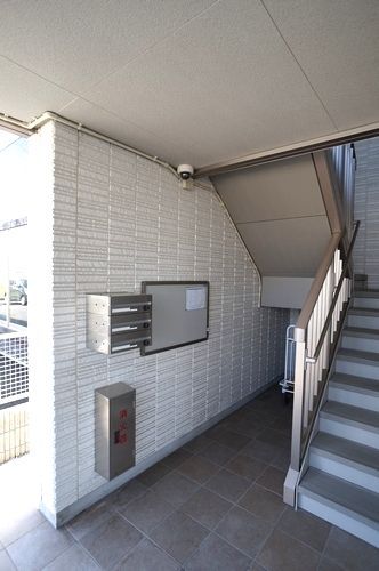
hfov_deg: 53.0
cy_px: 286
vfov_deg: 73.8
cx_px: 190
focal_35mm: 24
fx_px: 380
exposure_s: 1/160
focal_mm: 16
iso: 160
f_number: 4
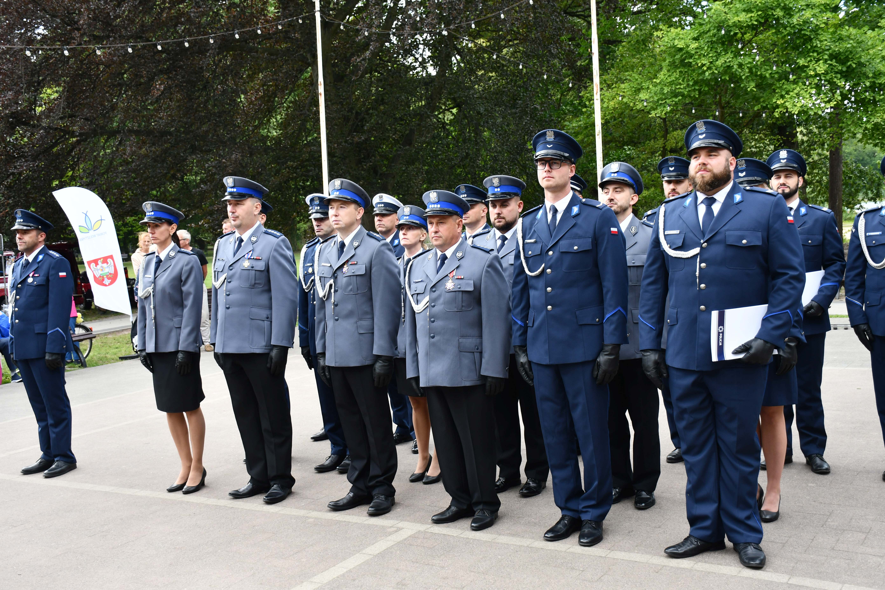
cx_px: 442
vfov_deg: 33.4
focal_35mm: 40
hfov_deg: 48.5
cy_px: 295
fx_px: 983
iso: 320
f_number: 5.6
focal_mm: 27
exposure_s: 1/250
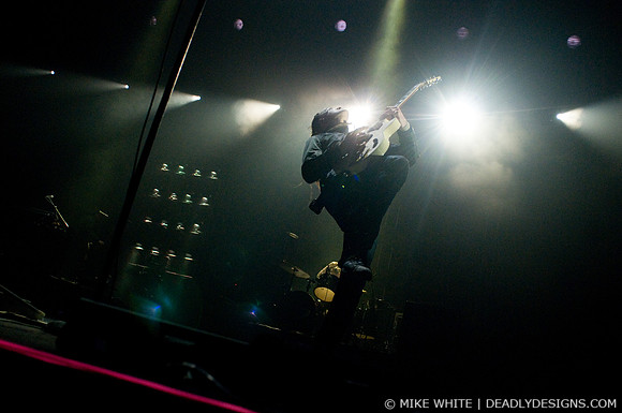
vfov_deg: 43.5
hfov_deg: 62.0
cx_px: 311
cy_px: 206
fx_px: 518
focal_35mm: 30
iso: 1000
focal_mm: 20
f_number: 3.2
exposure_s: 1/320
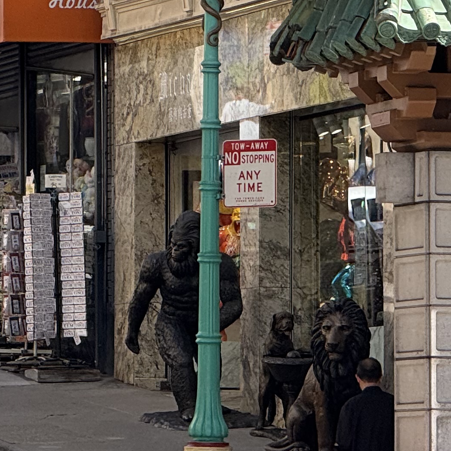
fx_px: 6014
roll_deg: +0.1
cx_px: 10
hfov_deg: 4.3
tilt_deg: +4.9
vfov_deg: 4.3
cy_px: 70
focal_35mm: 408
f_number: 2.8
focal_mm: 15.66
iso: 50
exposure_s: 1/313
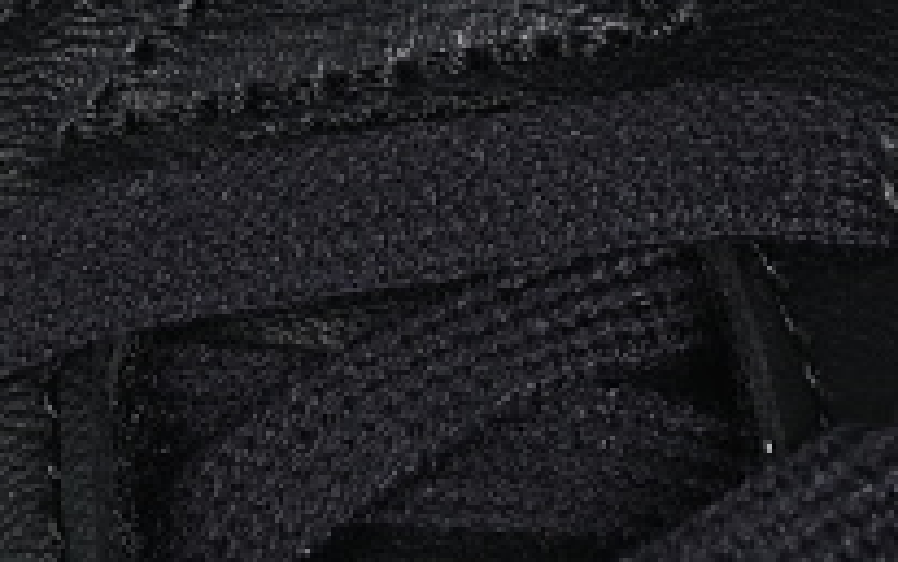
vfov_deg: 3.3
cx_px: 397
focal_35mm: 401
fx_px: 9819
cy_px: 296
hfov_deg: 5.2
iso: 160
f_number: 6.3
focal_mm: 50
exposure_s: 1/60
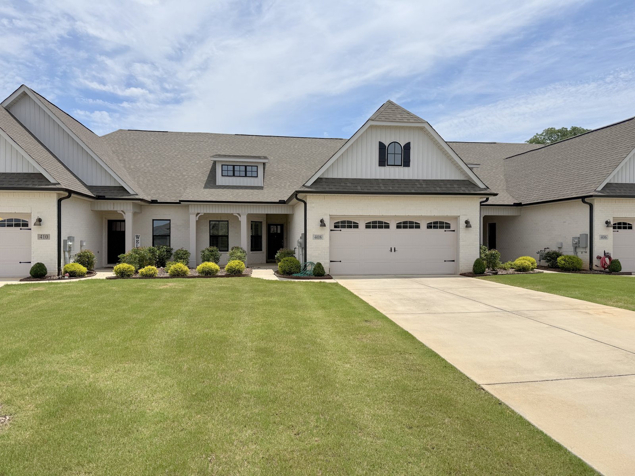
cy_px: 238
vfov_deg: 56.8
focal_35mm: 24
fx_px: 440
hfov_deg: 71.6
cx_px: 318
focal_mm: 6.76
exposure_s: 1/9091
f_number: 1.78
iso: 80
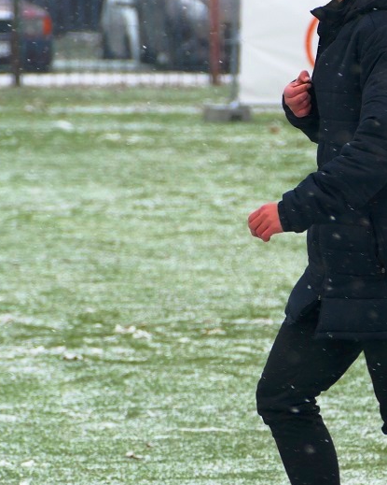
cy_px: 184
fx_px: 8464
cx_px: 328
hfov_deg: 2.6
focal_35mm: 591
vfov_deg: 3.3
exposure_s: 1/500
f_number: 4
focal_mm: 103.71
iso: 400
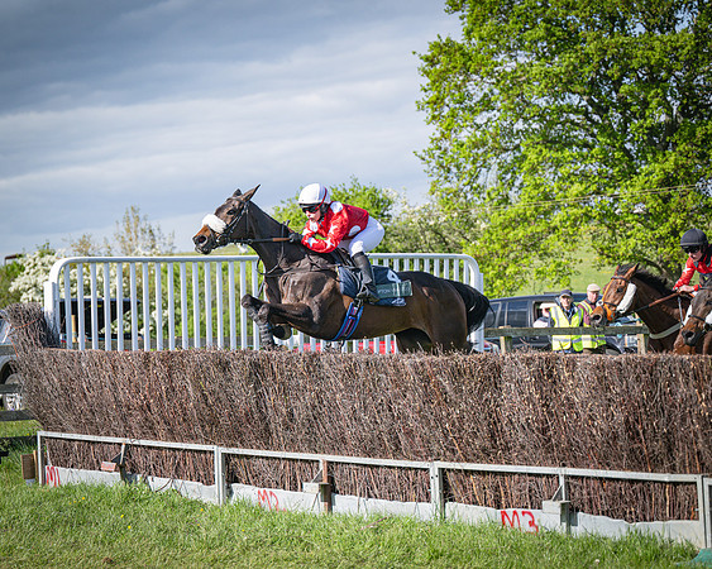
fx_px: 2325
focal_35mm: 110
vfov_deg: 14.0
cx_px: 356
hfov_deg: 17.4
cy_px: 284
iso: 400
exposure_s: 1/3200
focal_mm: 98
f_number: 4
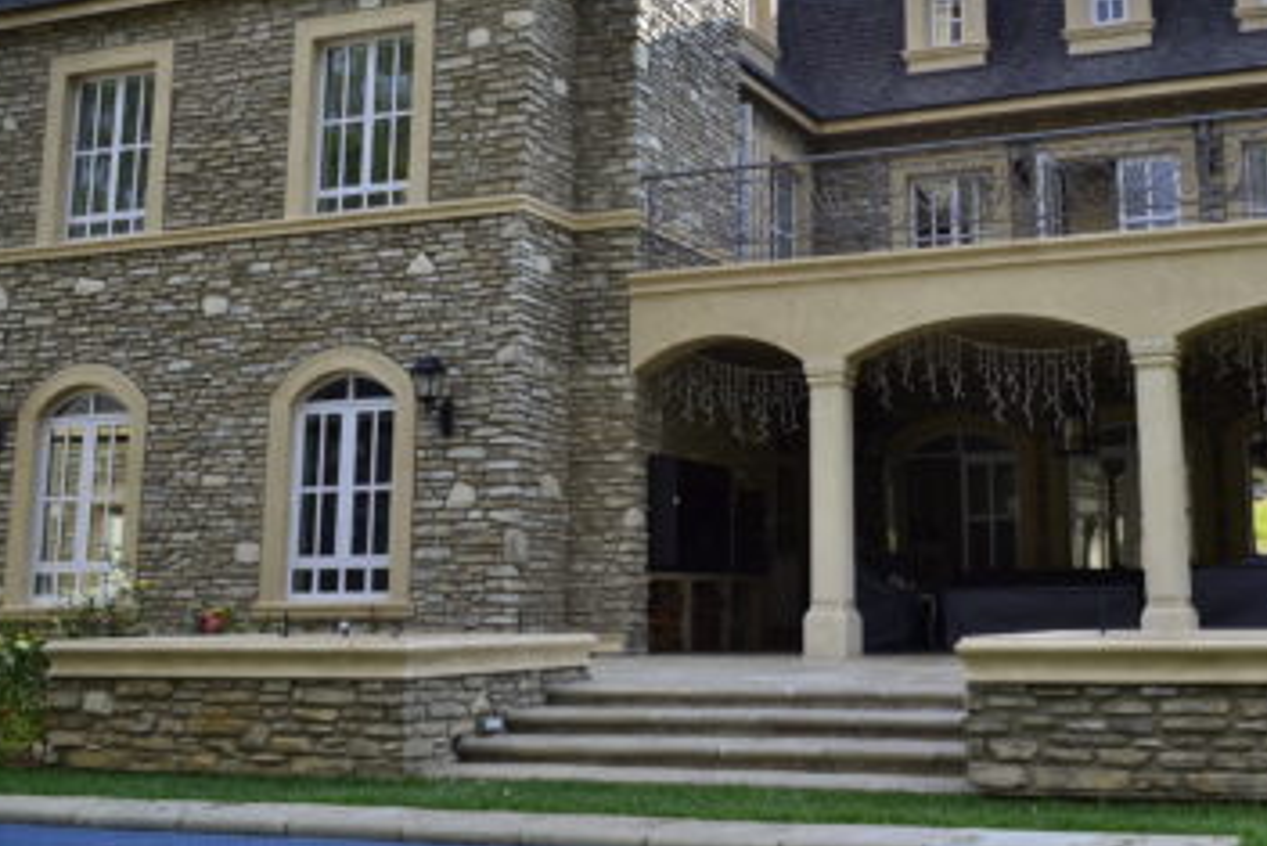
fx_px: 1620
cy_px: 248
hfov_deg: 42.1
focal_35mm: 46
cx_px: 849
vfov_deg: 29.0
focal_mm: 18
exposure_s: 1/125
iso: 100
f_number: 8
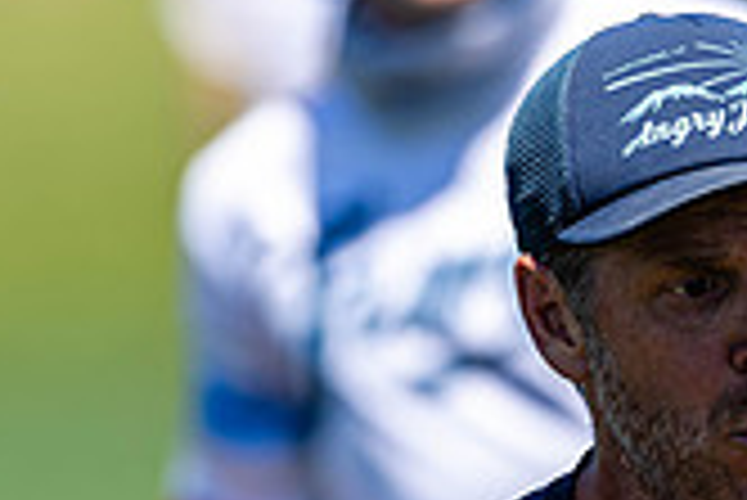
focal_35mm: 1398
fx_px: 29033
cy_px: 336
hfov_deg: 1.5
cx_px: 522
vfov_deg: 1.0
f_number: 2.8
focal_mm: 400
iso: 100
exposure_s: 1/1600
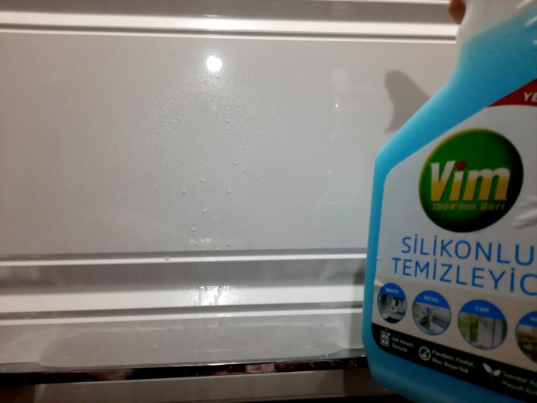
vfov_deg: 54.9
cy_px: 202
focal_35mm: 25
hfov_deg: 69.4
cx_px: 268
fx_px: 388
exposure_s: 1/50
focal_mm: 4.6
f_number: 2
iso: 200
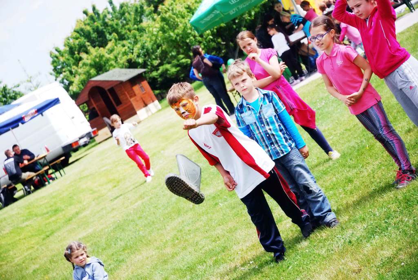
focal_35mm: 105
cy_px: 140
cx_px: 209
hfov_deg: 19.4
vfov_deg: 13.1
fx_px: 1220
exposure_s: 1/1000
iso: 250
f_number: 4.5
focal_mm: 70
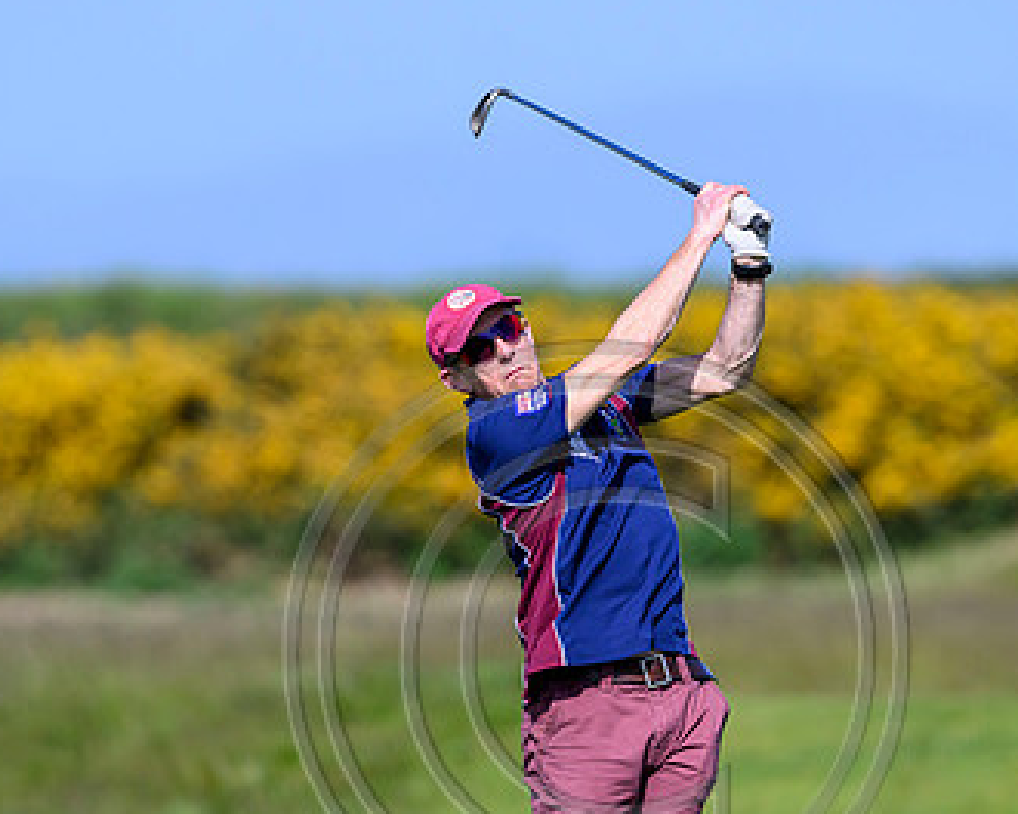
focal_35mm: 769
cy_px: 651
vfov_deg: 2.0
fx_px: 23169
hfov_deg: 2.5
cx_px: 458
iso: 500
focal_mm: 400
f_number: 4.5
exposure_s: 1/5000
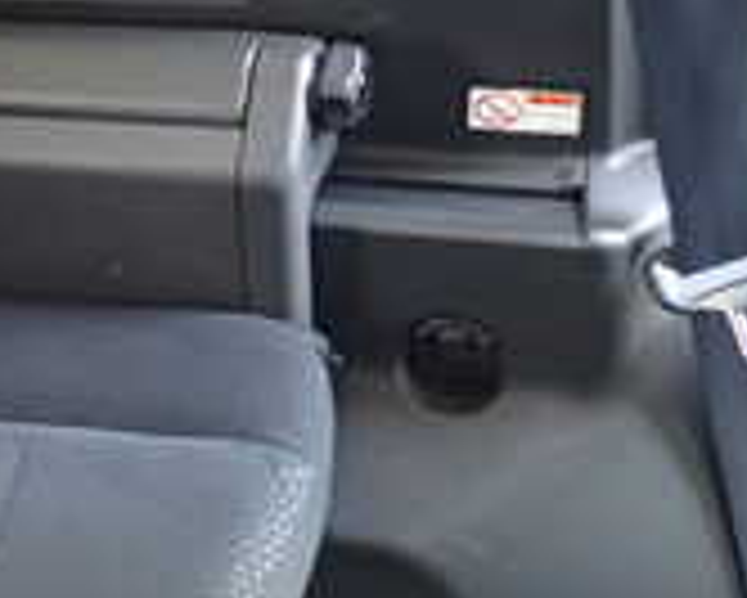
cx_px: -508
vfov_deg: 17.5
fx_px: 1947
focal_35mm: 88
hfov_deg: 18.2
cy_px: 360
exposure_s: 1/40
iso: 320
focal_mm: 4.5
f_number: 2
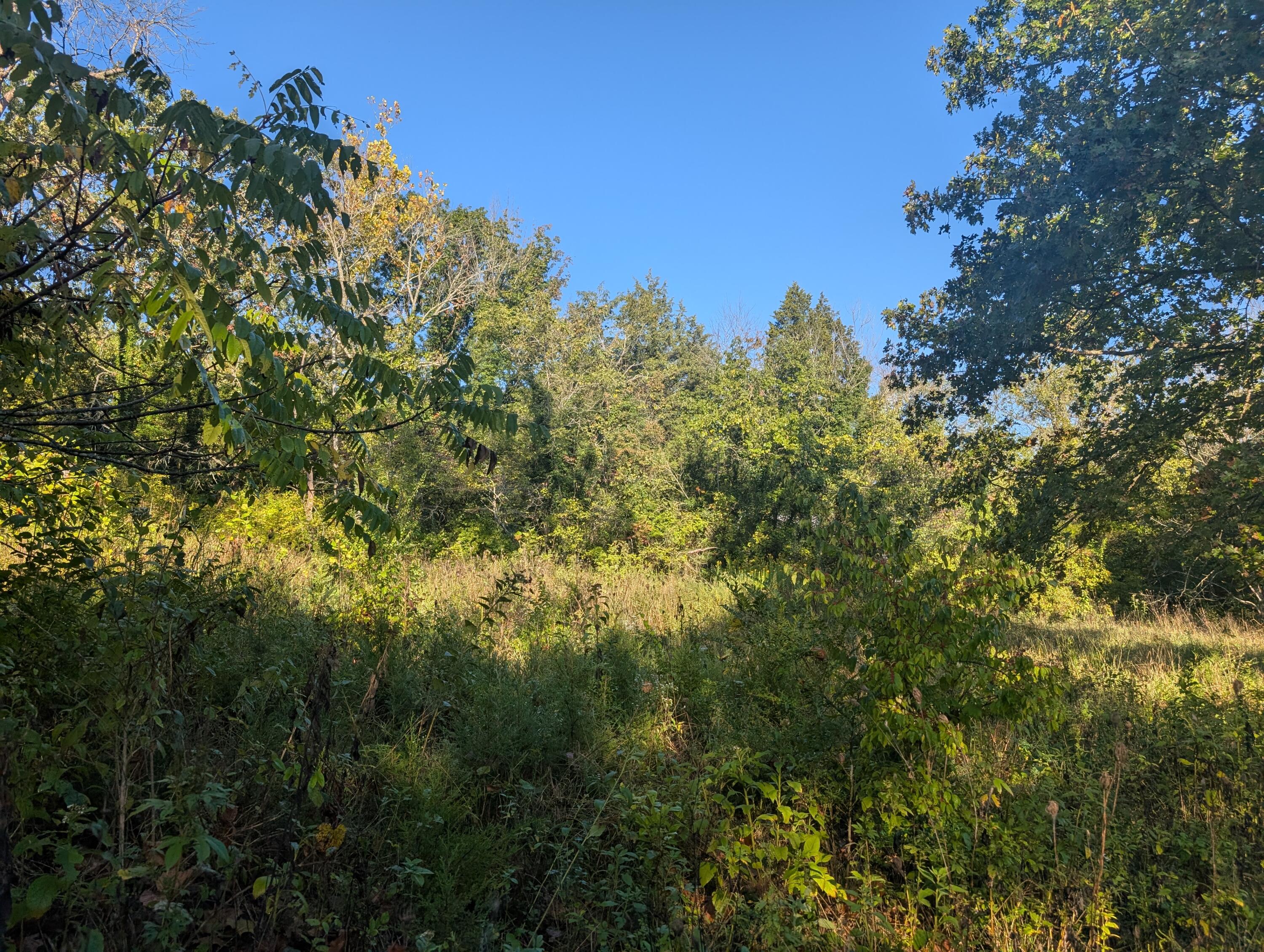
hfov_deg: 71.5
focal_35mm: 24
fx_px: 877
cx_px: 632
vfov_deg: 56.9
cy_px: 476
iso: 21
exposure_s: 1/489
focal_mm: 6.9
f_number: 1.68
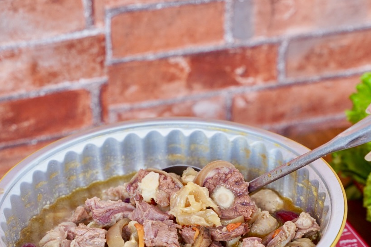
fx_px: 1082
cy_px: 179
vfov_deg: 13.0
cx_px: 206
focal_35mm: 105
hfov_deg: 19.4
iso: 400
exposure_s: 1/125
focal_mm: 53
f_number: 4
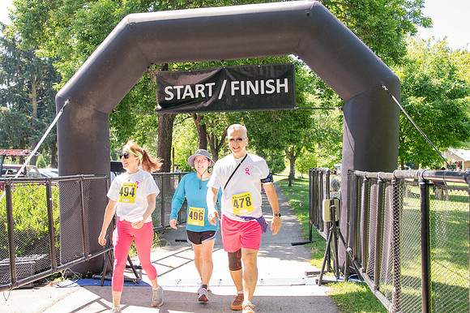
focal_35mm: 36
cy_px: 156
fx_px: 470
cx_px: 235
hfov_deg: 53.2
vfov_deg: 36.8
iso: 500
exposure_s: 1/400
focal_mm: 24
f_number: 4
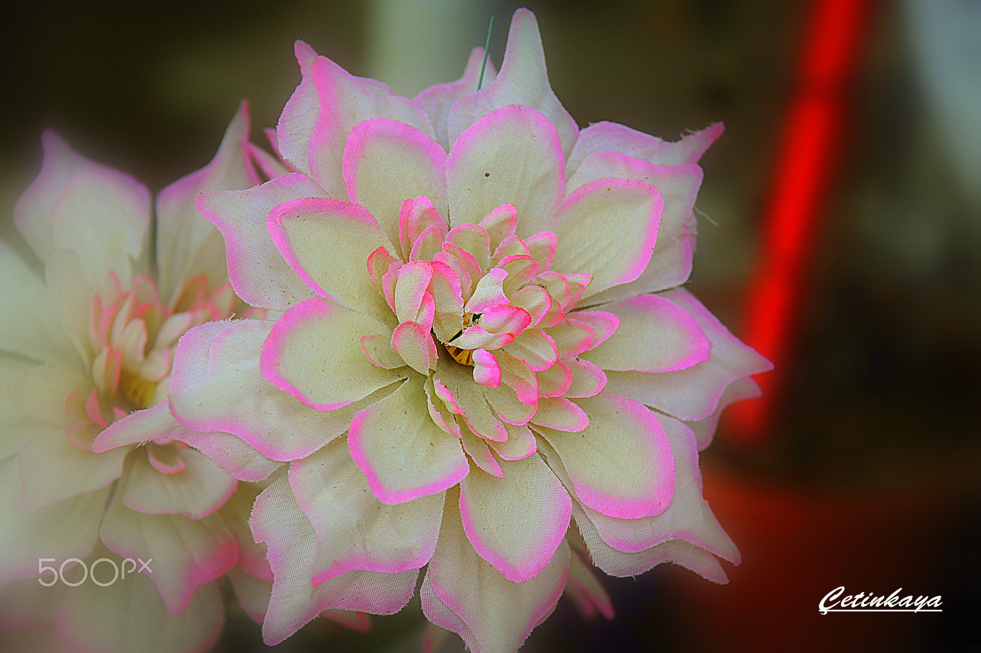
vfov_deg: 13.9
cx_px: 490
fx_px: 2669
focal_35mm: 98
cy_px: 326
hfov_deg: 20.8
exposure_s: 1/100
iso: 250
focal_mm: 98
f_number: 5.3
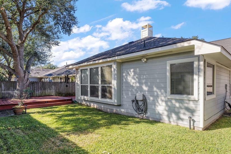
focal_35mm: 21
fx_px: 135
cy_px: 86
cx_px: 130
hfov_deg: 80.8
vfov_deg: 59.3
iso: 100
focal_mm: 17
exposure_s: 1/160
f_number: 7.1
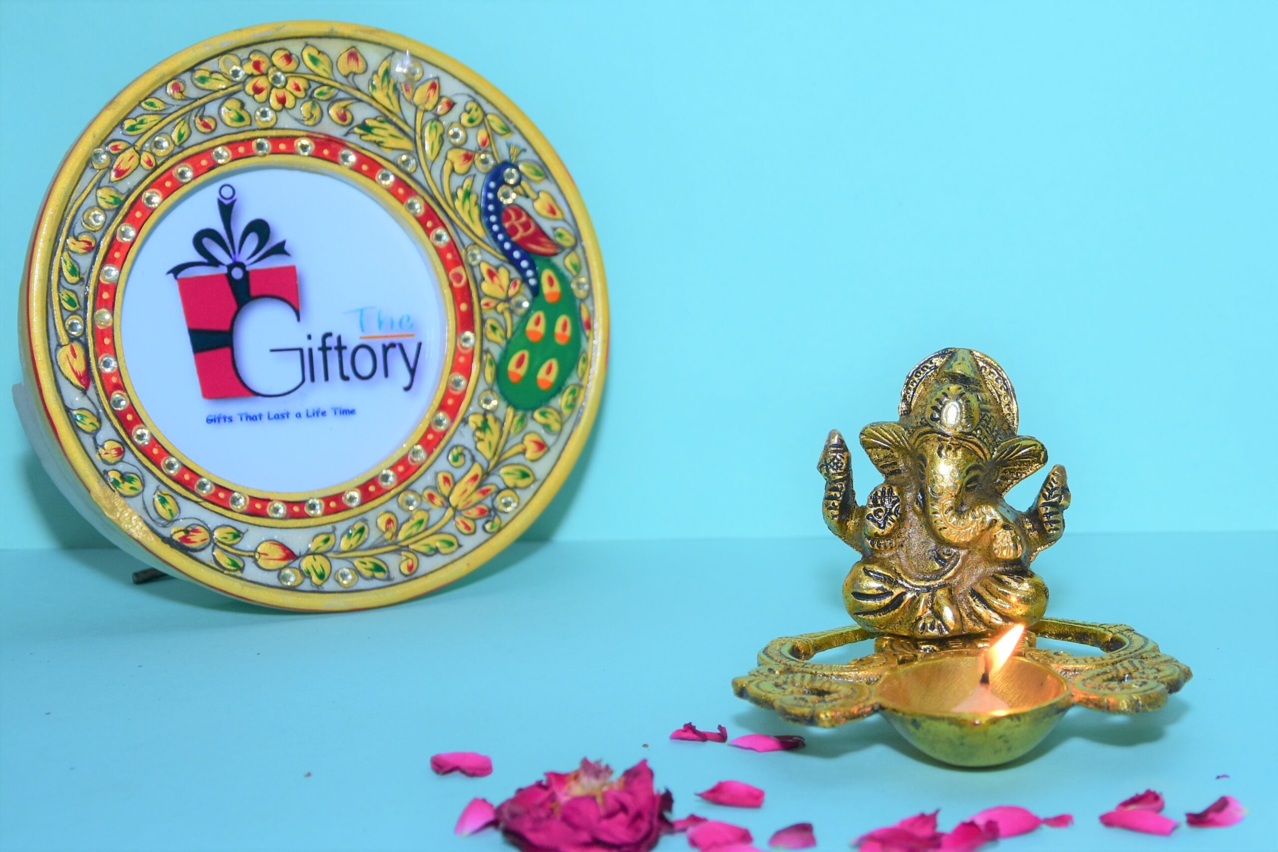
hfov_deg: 26.0
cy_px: 426
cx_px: 639
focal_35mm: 78
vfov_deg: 17.5
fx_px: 2769
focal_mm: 52
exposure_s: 1/125
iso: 250
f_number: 5
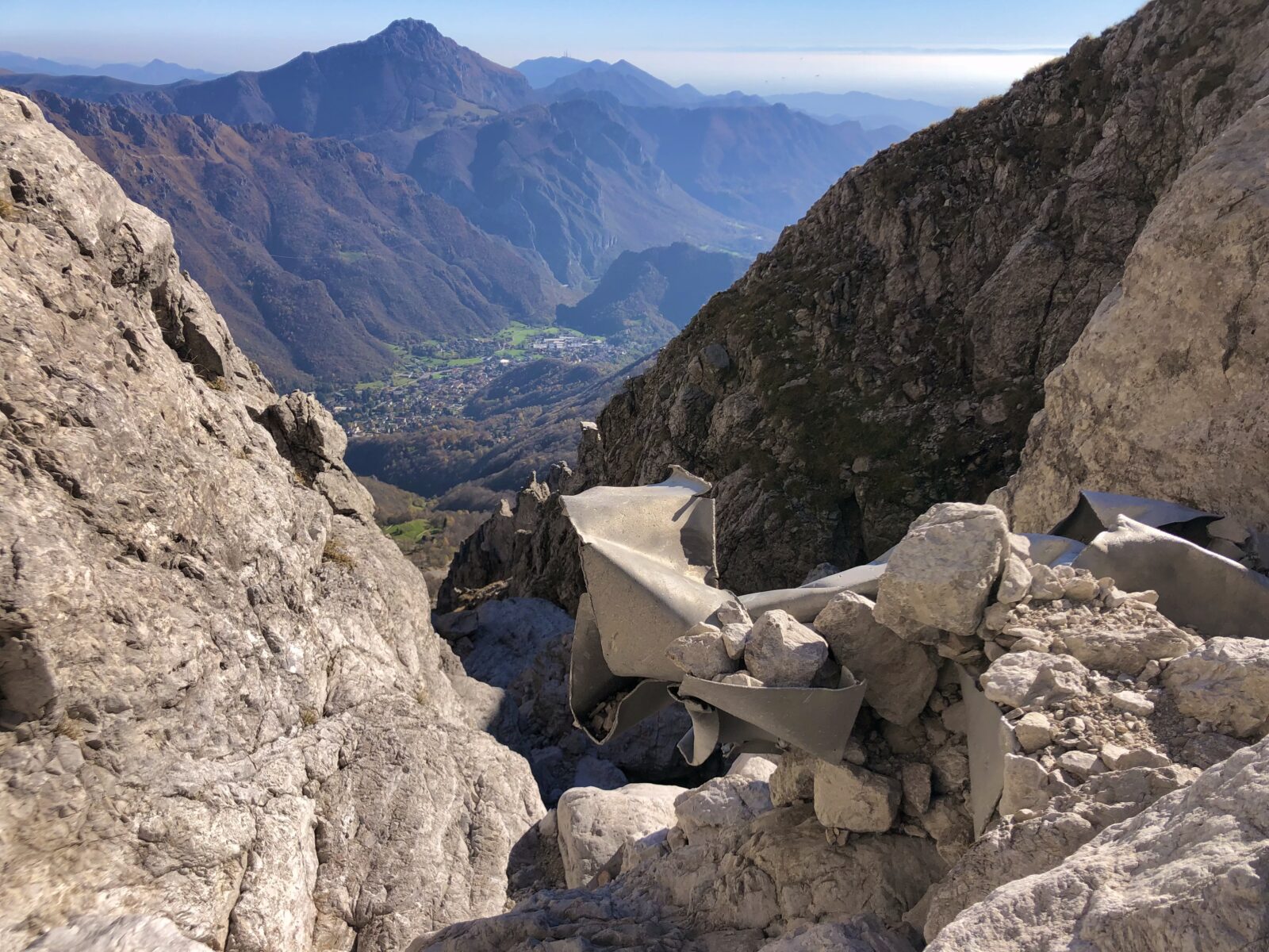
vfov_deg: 49.7
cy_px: 476
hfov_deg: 63.4
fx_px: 1026
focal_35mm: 28
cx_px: 634
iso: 20
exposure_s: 1/1656
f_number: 1.8
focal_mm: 3.99
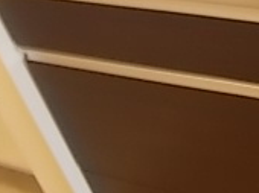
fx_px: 732
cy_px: -123
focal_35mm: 98
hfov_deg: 17.7
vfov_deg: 13.8
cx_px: 405
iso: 200
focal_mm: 4.6
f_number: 3.2
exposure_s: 1/10
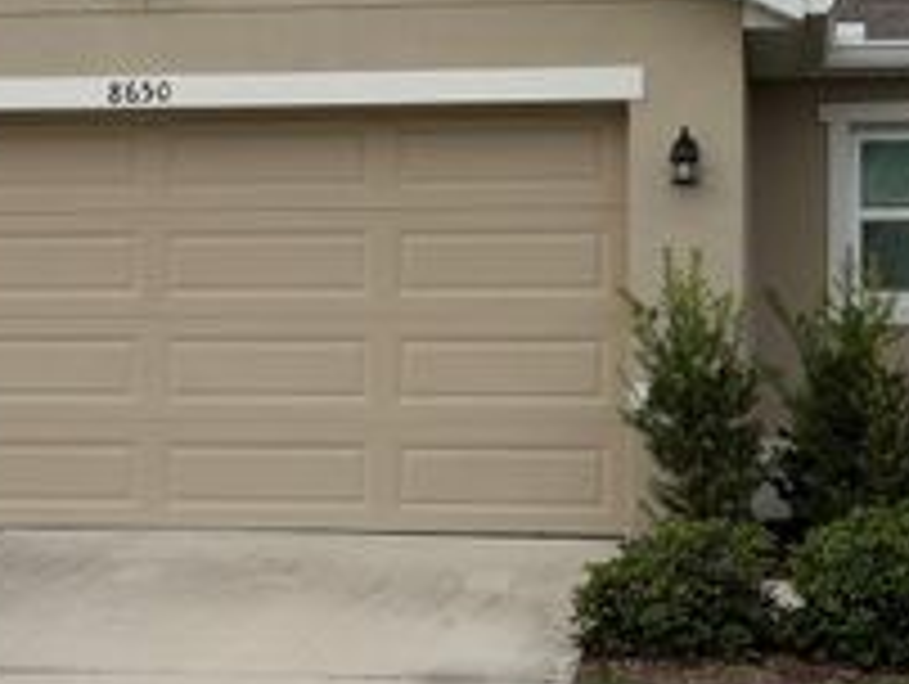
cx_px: 410
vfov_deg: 17.6
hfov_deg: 23.2
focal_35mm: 84
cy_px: 286
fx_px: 2208
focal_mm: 6.76
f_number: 1.78
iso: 64
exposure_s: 1/6897
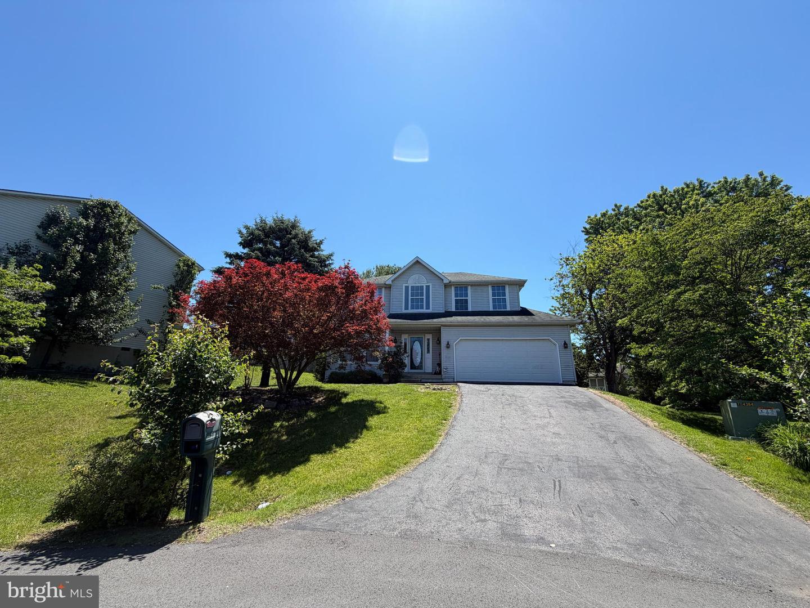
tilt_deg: +16.1
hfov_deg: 102.1
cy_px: 304
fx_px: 328
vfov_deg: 85.7
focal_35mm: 14
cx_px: 405
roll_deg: -0.8
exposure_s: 1/770
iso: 25
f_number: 2.2
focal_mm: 2.22
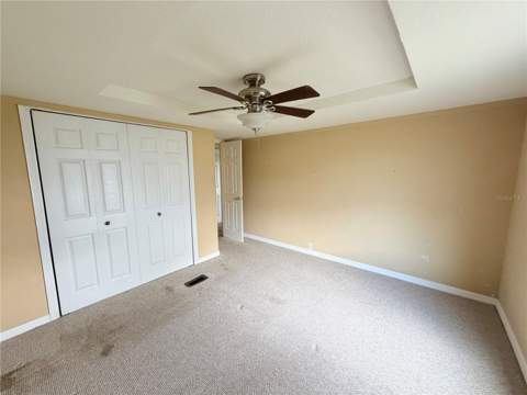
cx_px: 264
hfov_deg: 102.1
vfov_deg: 85.7
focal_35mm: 14
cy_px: 198
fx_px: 213
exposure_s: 1/109
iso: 320
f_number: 2.2
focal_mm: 2.22
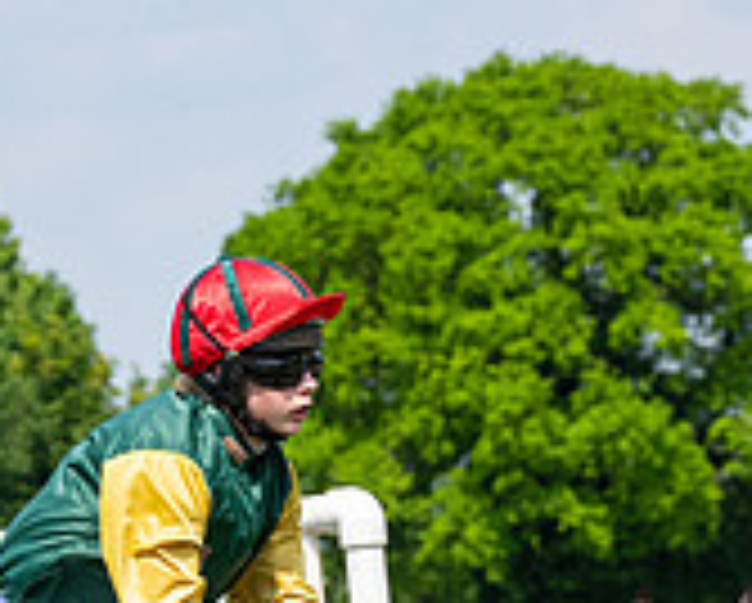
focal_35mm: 397
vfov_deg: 3.9
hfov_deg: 4.8
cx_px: -716
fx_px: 8846
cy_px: 895
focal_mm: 70
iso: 400
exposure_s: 1/3200
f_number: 4
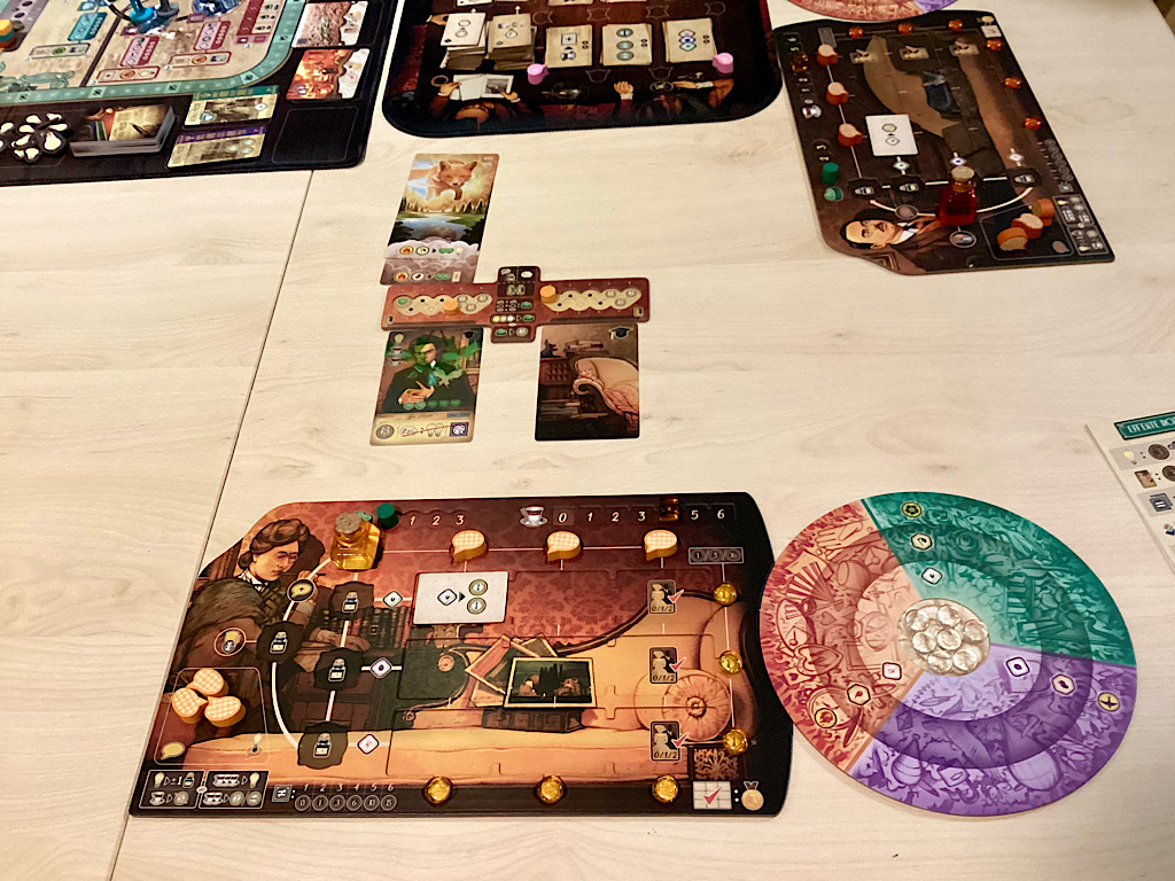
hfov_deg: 58.4
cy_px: 440
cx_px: 588
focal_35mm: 31
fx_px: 1052
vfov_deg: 45.4
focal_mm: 3.3
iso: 320
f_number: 2.4
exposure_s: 1/33
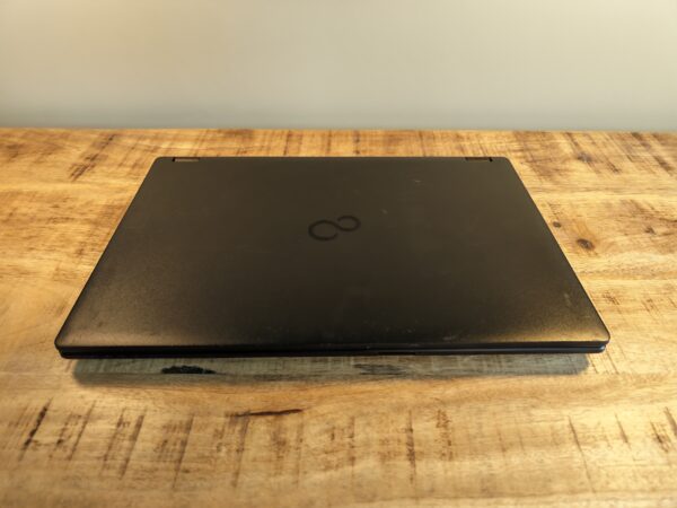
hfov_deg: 73.9
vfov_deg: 58.9
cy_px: 254
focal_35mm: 23
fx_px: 450
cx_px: 338
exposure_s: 1/50
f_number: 1.6
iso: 64
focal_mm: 6.55
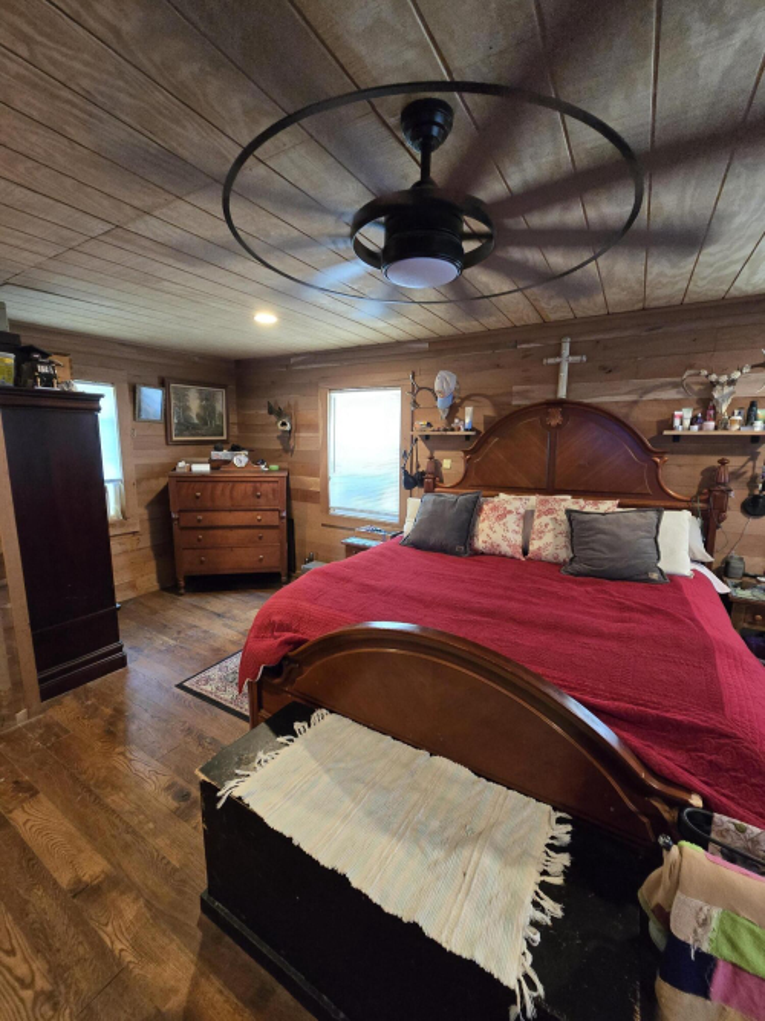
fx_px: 383
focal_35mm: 13
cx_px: 382
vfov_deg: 106.2
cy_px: 510
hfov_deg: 89.9
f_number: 2.2
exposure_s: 1/60
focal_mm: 2.2
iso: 800
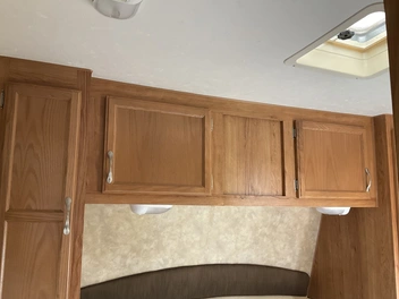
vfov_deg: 42.9
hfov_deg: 55.3
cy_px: 156
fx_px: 380
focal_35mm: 33
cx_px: 204
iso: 100
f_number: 1.8
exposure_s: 1/60
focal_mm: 3
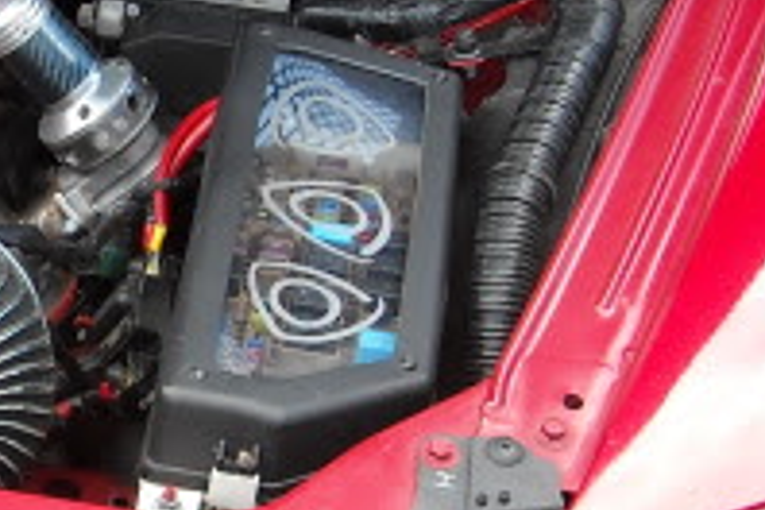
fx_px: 3124
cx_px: -394
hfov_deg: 13.2
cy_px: 100
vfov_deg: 9.3
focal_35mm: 147
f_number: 2.8
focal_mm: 5.7
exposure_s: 1/125
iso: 64
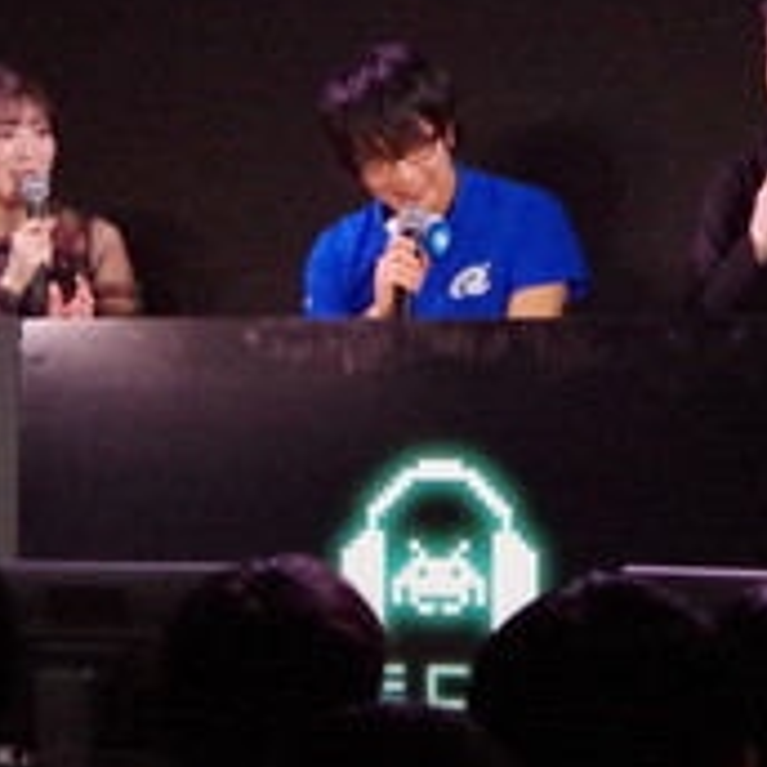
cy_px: 100
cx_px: 526
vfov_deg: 7.7
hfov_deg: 7.7
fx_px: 5690
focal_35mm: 227
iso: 6400
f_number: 7.1
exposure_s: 1/500
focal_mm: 60
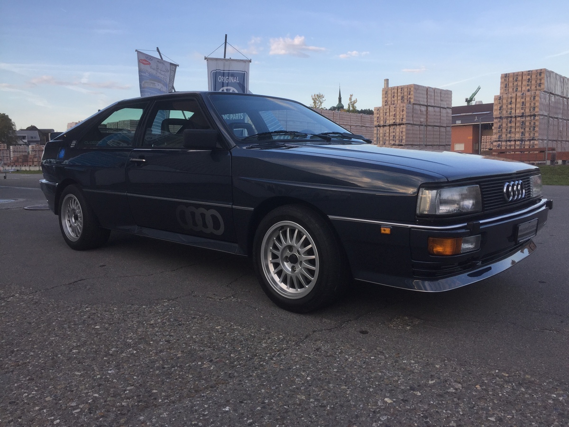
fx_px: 477
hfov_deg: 61.7
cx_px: 284
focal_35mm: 29
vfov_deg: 48.2
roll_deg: +0.7
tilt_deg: -8.7
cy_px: 214
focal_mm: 4.15
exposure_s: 1/488
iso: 32
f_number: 2.2
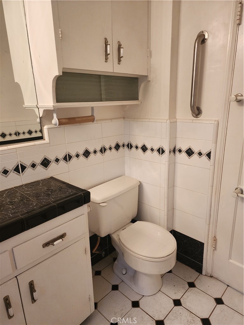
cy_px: 162
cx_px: 122
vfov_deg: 73.9
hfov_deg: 58.9
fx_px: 216
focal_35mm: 23
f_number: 1.8
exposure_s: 1/120
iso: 640
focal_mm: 6.4
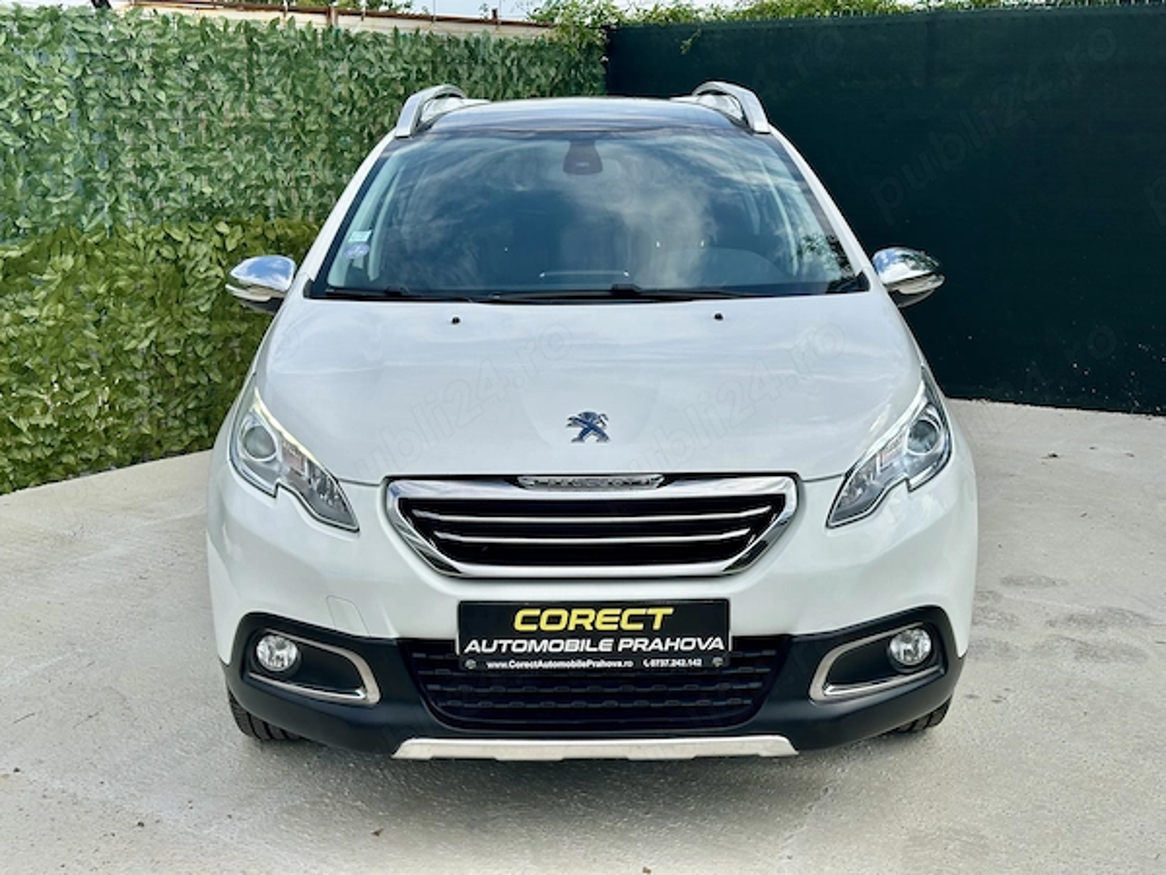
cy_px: 438
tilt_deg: -11.0
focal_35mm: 48
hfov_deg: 39.7
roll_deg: +0.4
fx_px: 1617
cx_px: 583
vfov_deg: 30.3
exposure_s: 1/4367
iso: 64
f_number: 1.78
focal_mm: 6.86
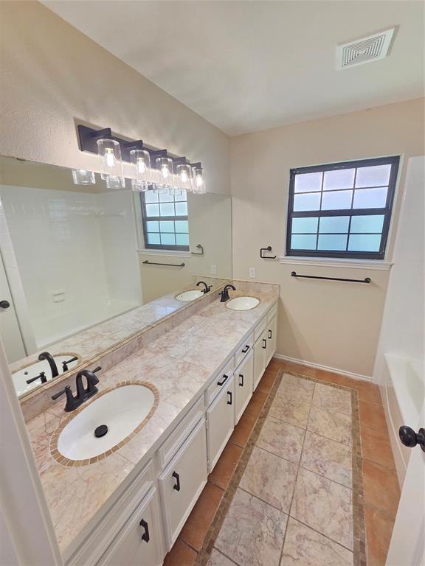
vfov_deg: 106.2
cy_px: 283
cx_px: 212
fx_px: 213
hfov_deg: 89.9
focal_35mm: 13
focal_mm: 2.2
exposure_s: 1/120
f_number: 2.2
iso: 160
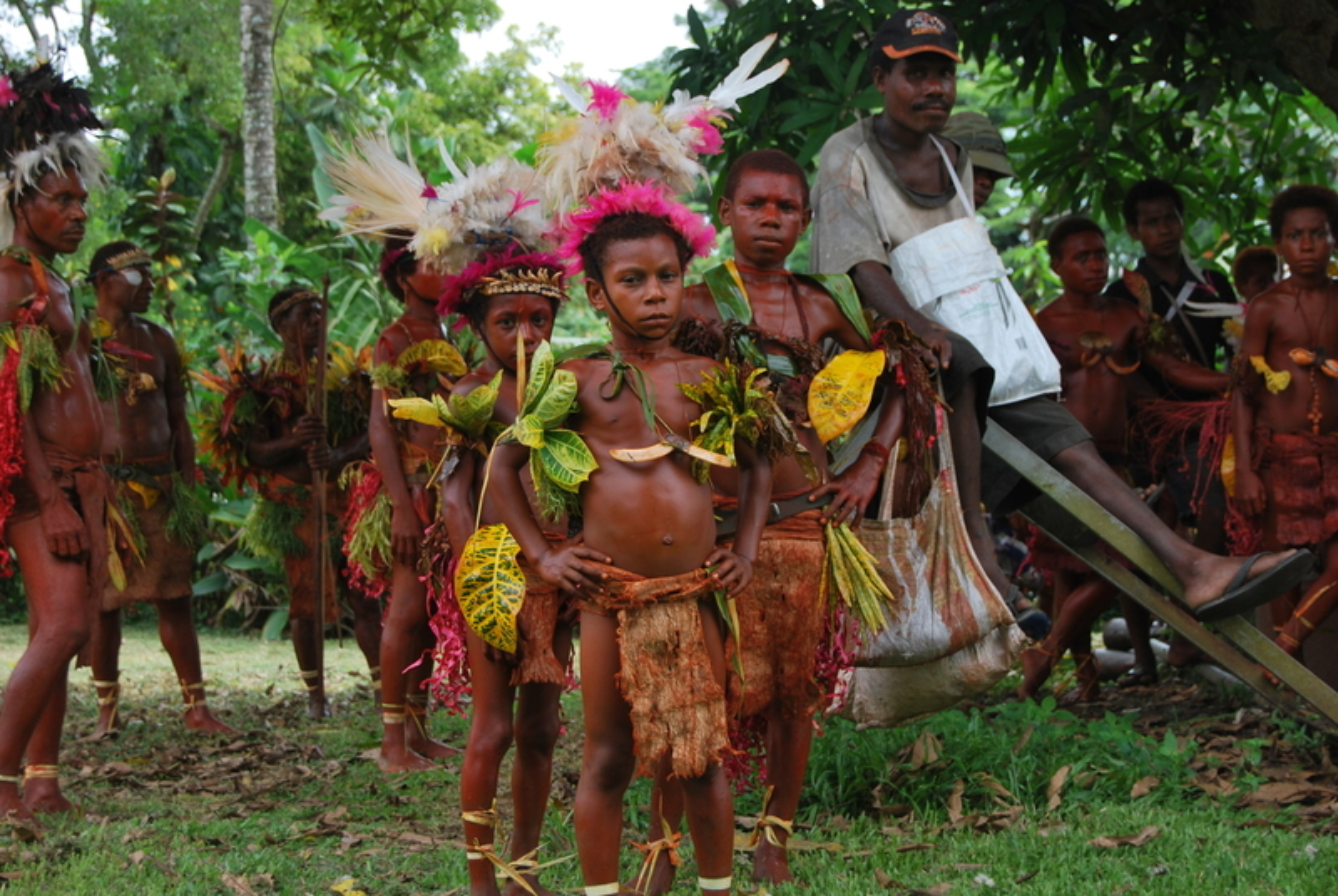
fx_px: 2568
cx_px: 669
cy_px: 448
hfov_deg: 29.2
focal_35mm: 69
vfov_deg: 19.8
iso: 100
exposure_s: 1/125
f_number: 5.6
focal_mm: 46
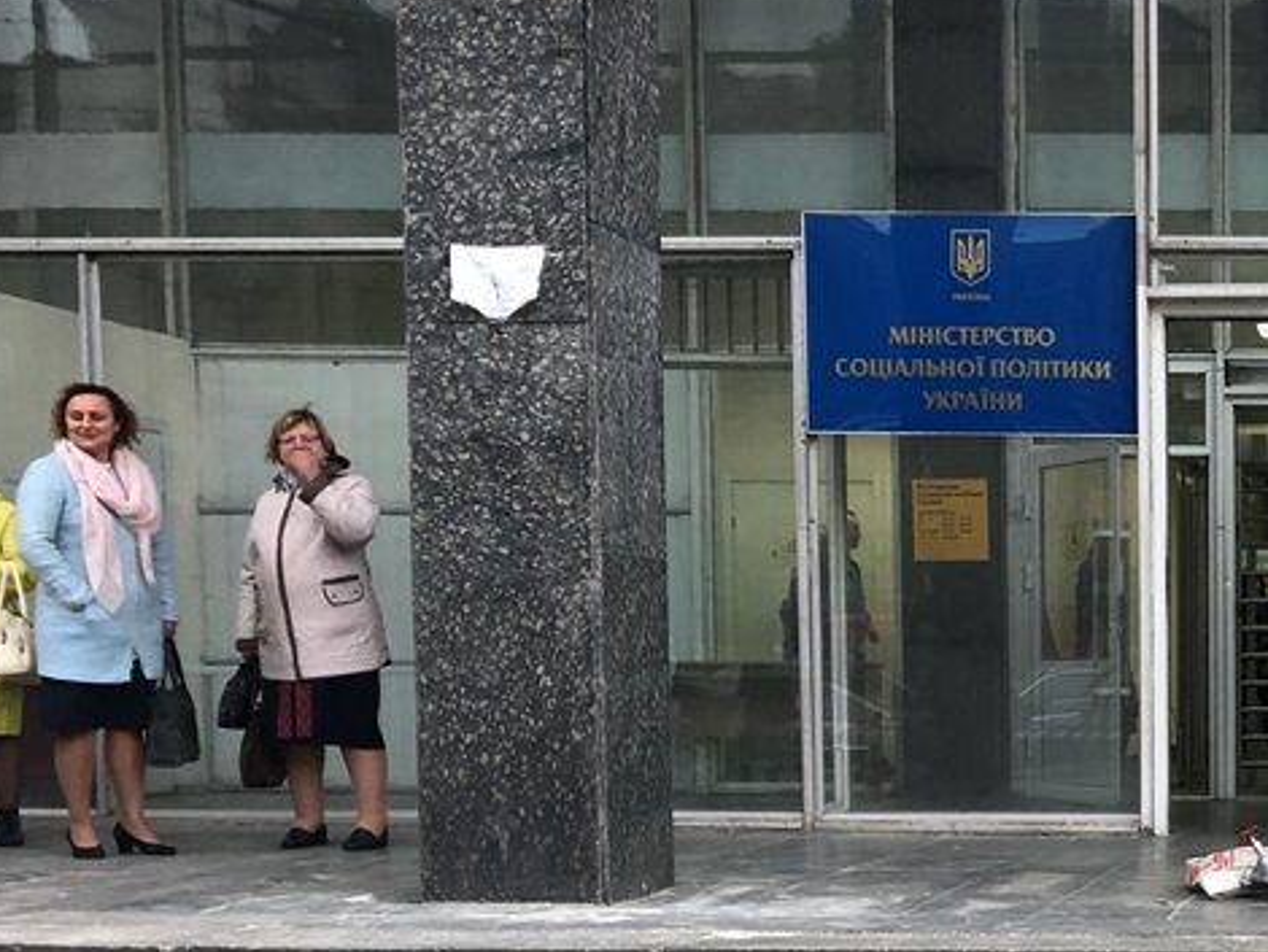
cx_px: 1365
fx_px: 2236
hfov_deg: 28.9
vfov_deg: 23.3
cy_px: 887
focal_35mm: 61
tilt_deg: -5.1
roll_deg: +0.0
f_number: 1.8
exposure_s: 1/17
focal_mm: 4
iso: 40
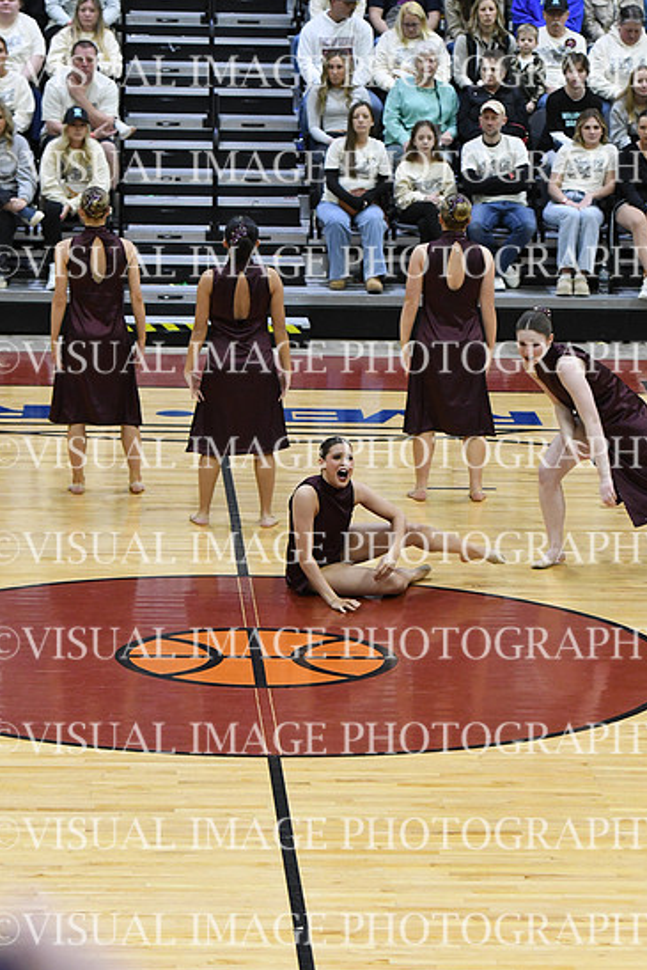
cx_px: 329
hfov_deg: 8.8
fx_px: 4203
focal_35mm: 156
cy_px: 500
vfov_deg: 13.2
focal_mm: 98
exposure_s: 1/400
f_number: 3.5
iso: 4000
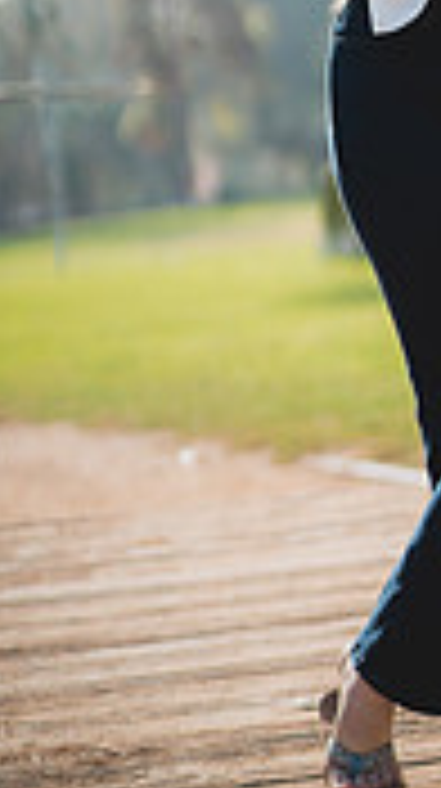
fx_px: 2816
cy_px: 36
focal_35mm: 135
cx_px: 441
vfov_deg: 15.7
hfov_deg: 8.9
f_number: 1.4
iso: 250
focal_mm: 50
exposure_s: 1/4000
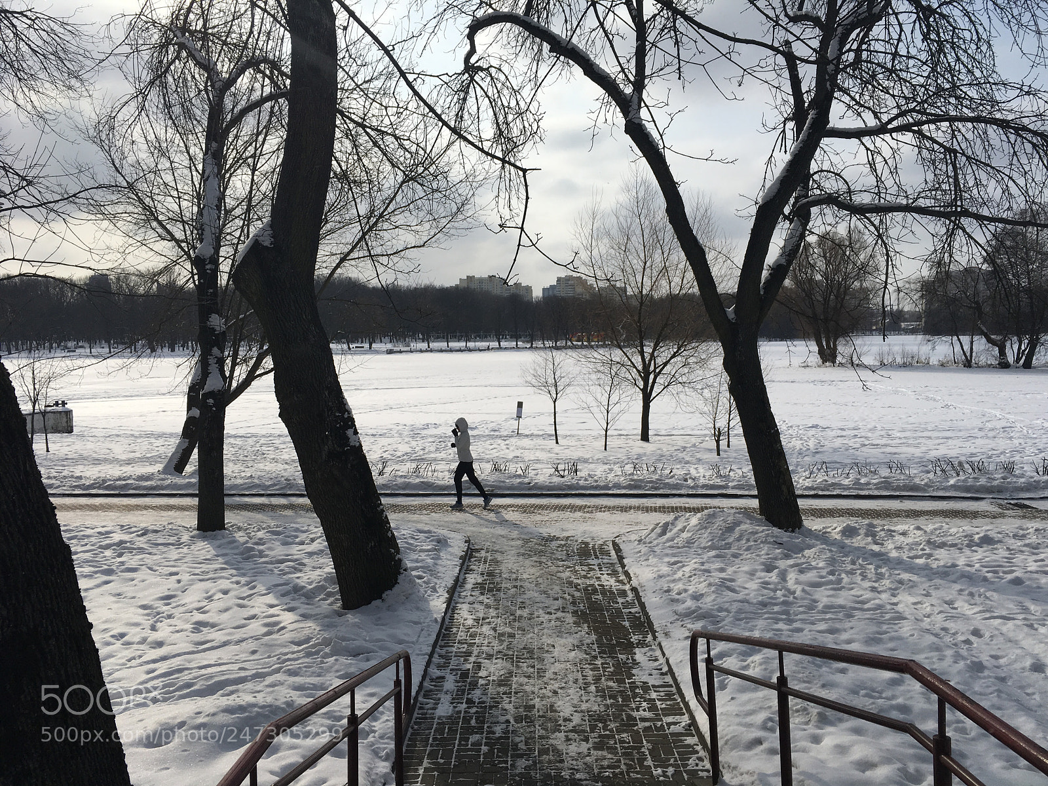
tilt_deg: -7.3
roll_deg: +1.9
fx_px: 878
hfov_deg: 61.7
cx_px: 524
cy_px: 393
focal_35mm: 29
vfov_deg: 48.2
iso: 25
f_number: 2.2
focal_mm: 4.15
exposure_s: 1/4274
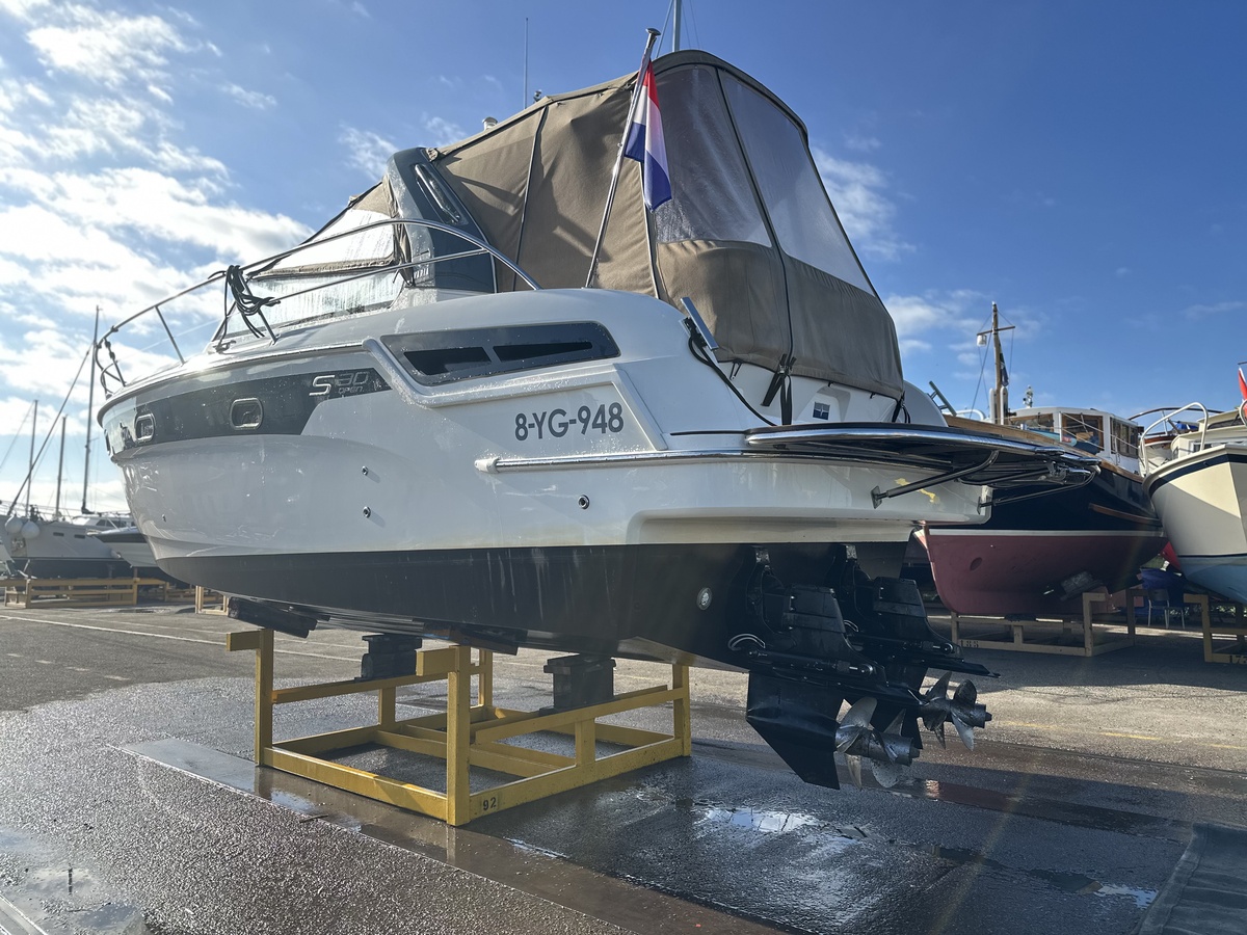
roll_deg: +0.7
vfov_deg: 56.8
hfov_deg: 71.6
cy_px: 468
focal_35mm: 24
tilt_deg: +5.5
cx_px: 624
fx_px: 865
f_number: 1.78
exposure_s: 1/1916
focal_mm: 6.86
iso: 80
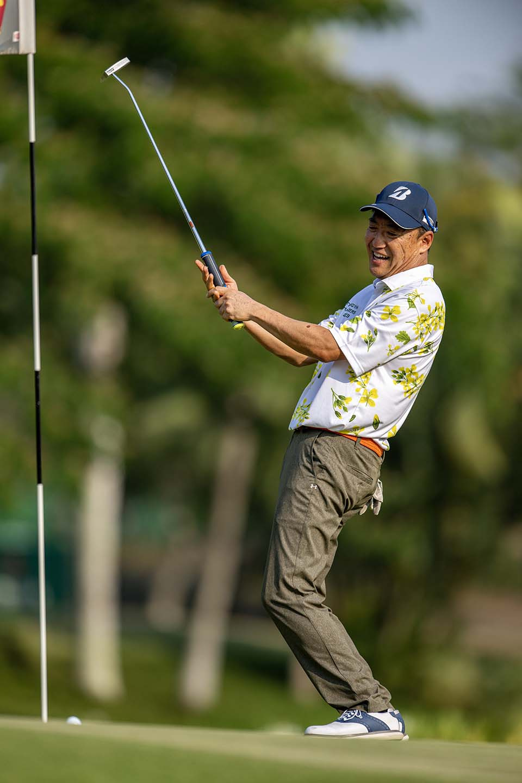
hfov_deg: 3.4
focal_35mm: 400
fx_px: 8699
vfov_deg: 5.2
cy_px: 392
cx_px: 261
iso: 200
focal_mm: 400
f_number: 2.8
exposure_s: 1/2500
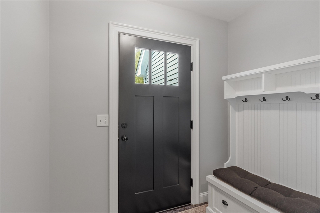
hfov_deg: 90.0
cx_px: 160
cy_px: 106
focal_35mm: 18
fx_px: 160
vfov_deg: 67.4
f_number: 8
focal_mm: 12
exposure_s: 1/1.25
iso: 400
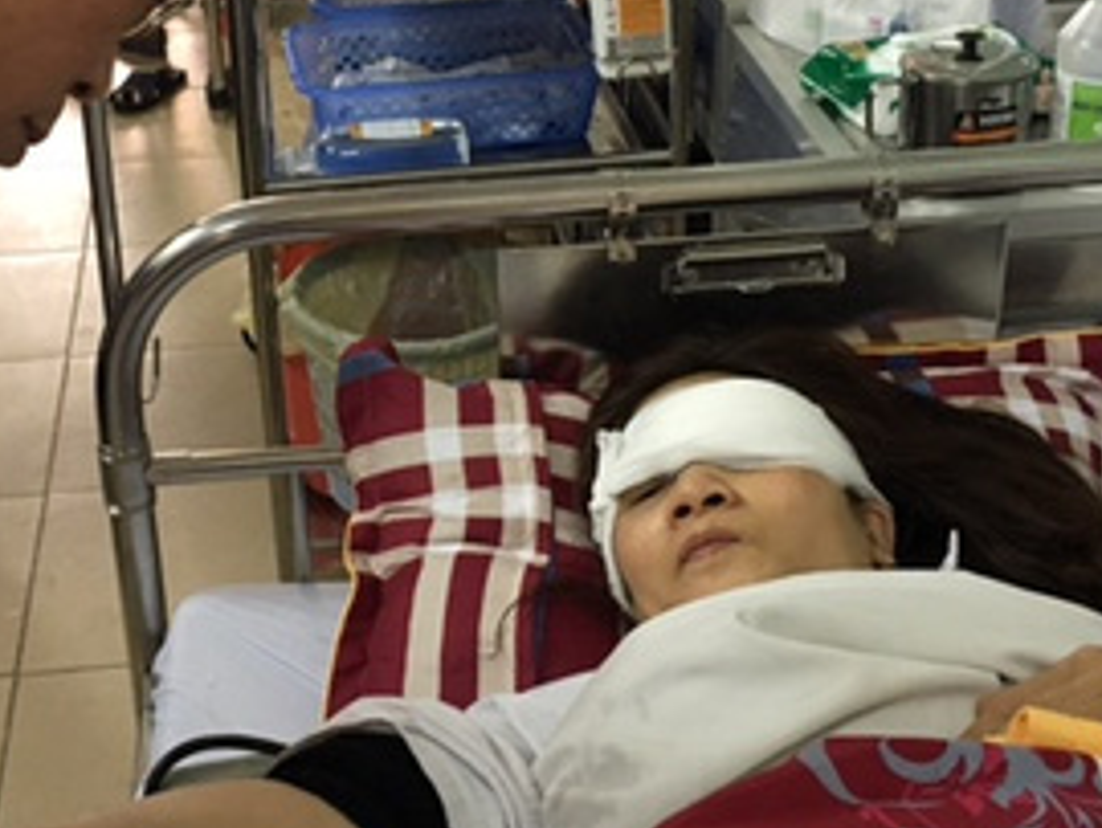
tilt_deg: -24.5
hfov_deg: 33.0
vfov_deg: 25.1
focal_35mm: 58
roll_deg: +3.5
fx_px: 1848
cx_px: 396
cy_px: 279
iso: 160
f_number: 2.2
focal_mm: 4.15
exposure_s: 1/33
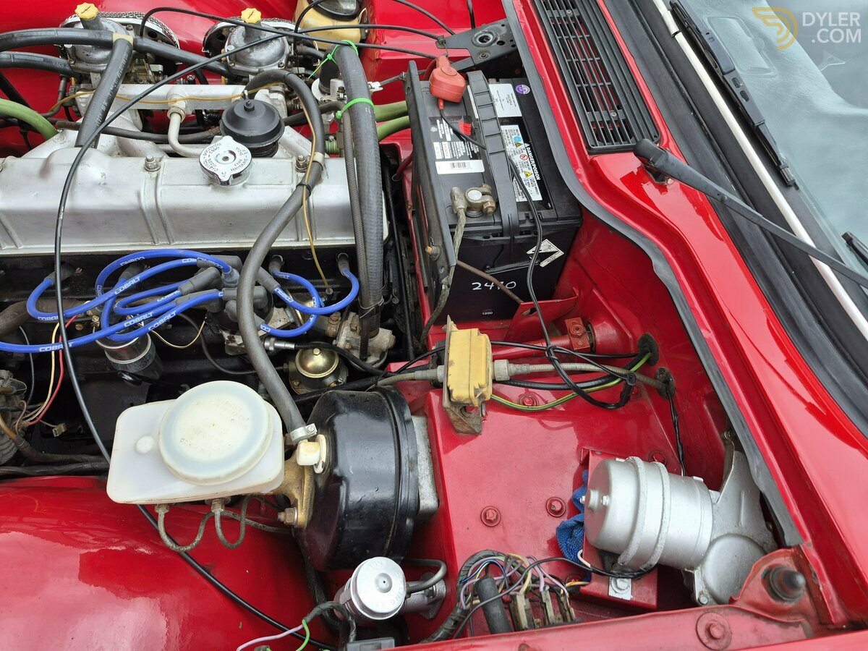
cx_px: 434
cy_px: 326
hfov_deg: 73.9
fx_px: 577
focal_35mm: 23
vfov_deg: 58.9
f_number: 1.8
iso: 80
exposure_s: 1/784
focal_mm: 5.4
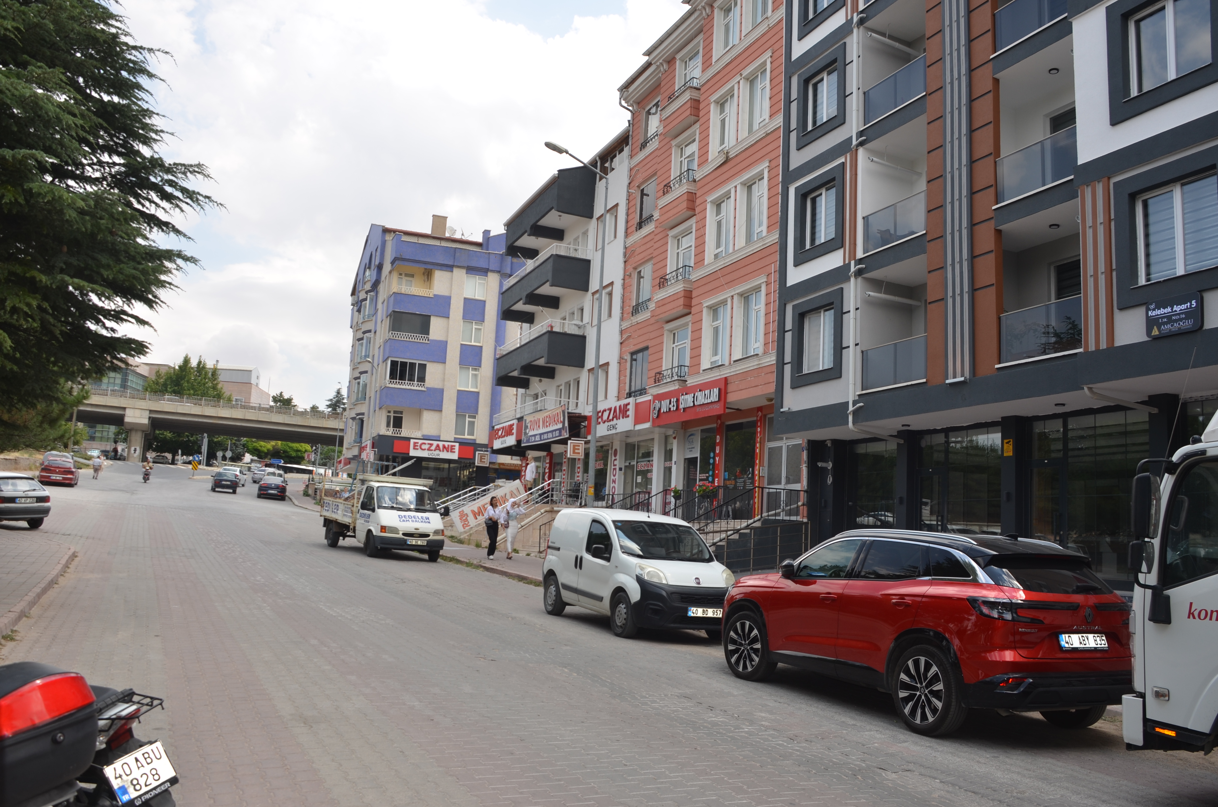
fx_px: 1013
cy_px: 404
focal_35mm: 30
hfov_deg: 62.0
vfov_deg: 43.4
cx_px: 609
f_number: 7.1
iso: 100
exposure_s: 1/250
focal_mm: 20
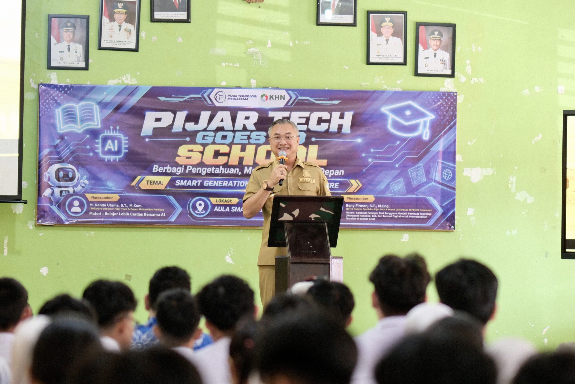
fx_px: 1342
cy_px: 192
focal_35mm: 84
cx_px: 288
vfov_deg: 16.3
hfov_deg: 24.2
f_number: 1.2
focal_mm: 56
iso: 1250
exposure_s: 1/250
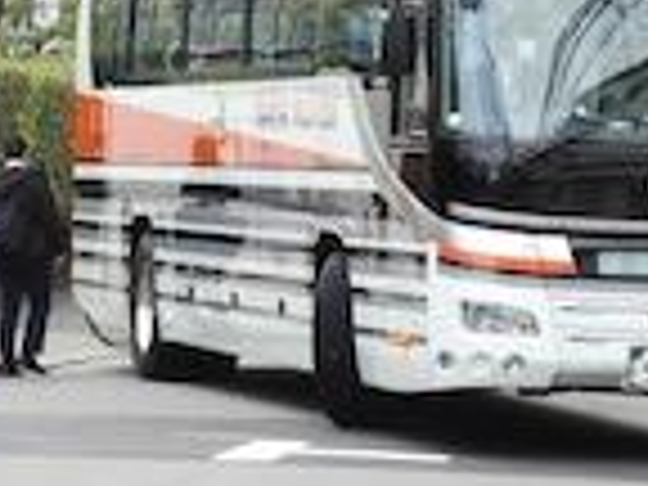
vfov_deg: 5.6
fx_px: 4942
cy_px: 212
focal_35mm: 264
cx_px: 261
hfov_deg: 7.5
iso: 100
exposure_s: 1/60
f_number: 4.8
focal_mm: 17
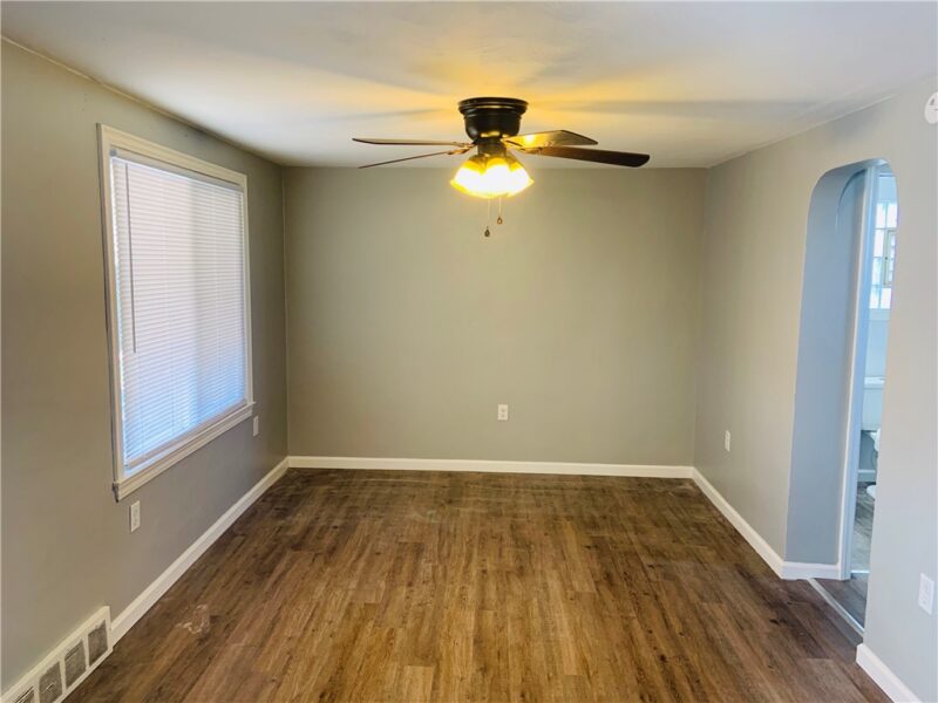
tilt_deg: -6.5
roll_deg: -0.4
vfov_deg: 53.1
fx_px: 705
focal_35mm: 26
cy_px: 352
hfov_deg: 67.3
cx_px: 469
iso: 100
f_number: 1.8
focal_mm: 4.25
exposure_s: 1/60
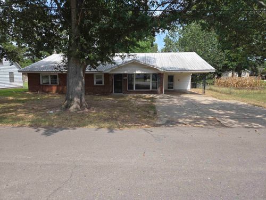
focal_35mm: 23
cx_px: 133
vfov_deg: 58.9
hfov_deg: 73.9
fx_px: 177
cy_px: 100
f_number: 1.8
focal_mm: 5.4
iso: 25
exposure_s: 1/997
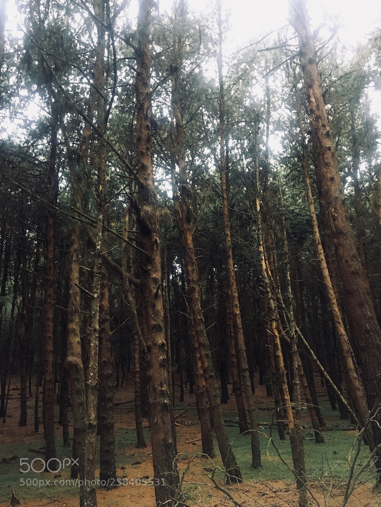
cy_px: 254
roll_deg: -0.1
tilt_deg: +16.7
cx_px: 190
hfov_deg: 48.2
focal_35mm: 29
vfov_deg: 61.7
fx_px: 426
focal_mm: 4.15
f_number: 2.2
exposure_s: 1/20
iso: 200
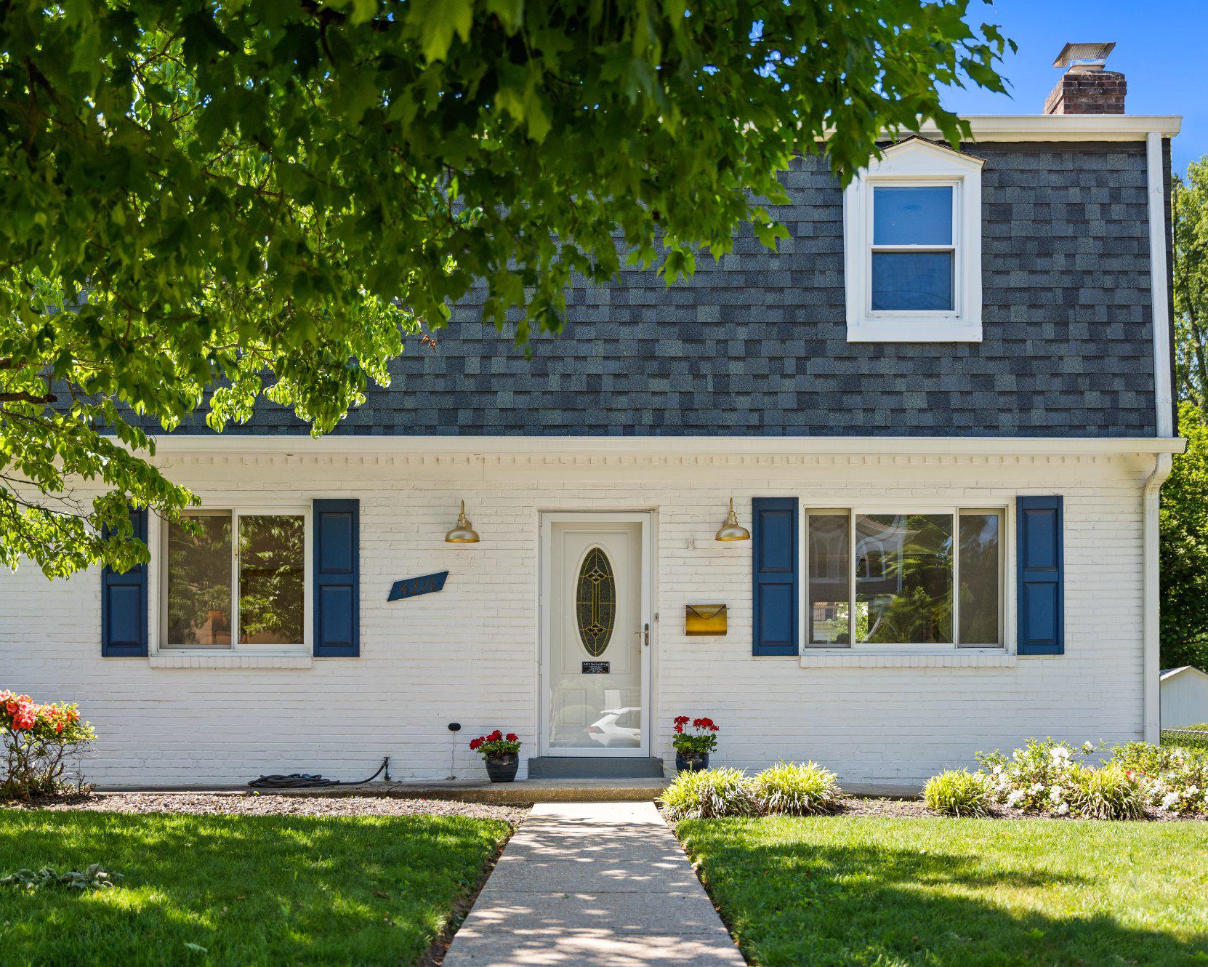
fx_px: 1356
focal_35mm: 38
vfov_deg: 39.2
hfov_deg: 48.0
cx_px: 589
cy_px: 493
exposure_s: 1/1000
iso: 160
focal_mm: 32.8
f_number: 2.8
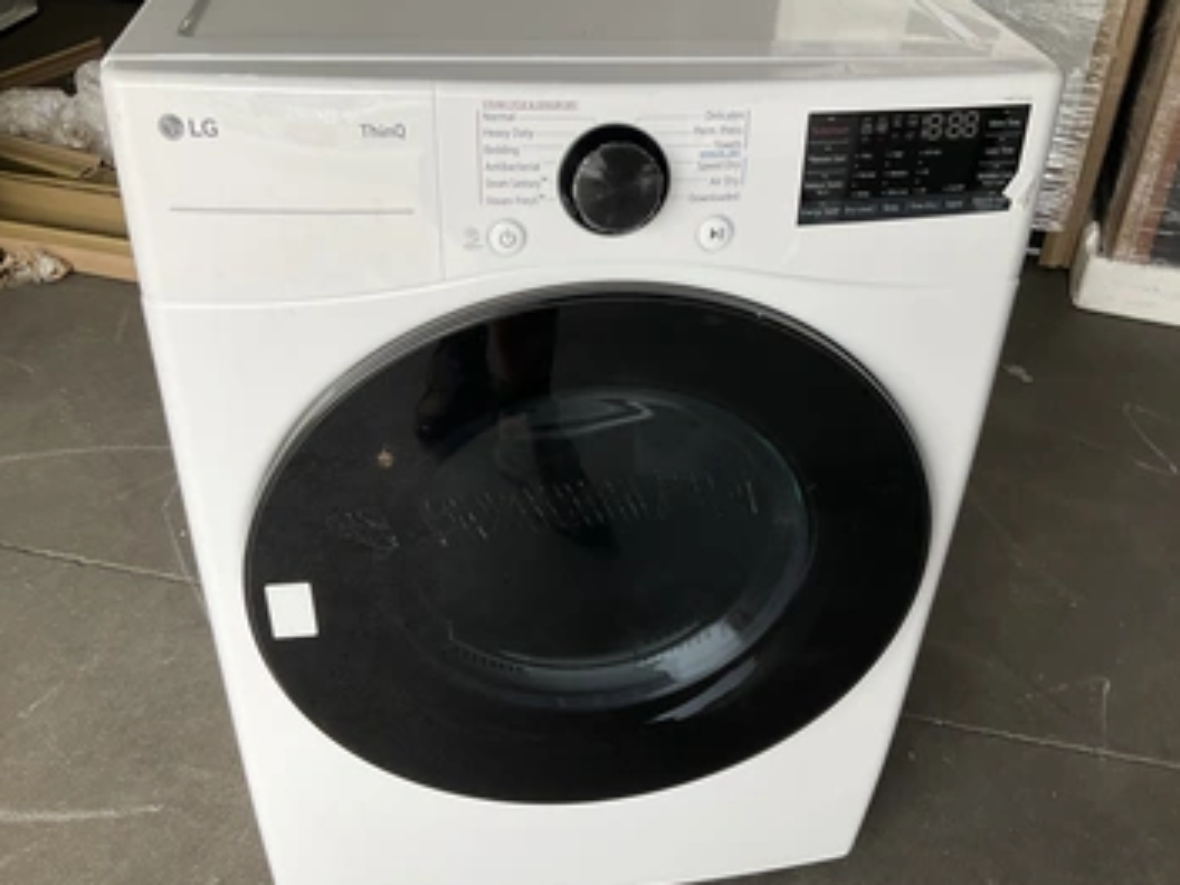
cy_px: 419
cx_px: 607
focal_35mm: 33
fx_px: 1125
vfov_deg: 42.9
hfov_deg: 55.3
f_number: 1.8
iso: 25
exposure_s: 1/254
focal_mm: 3
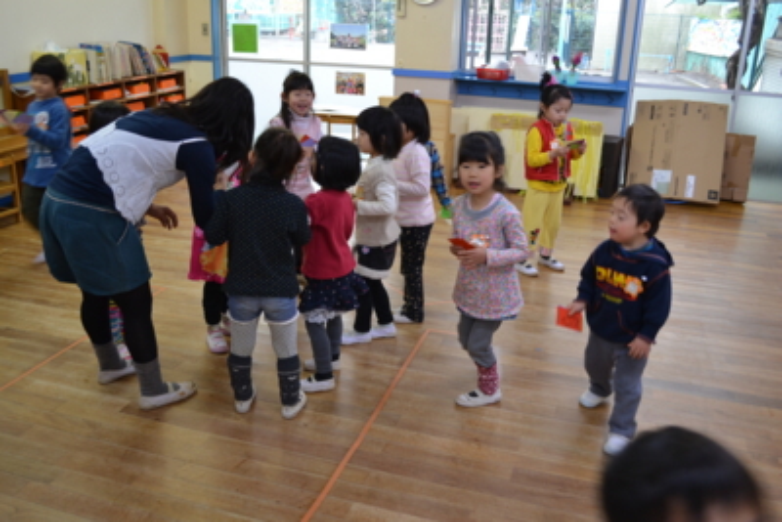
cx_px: 391
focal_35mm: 33
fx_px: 717
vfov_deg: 40.0
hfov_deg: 57.2
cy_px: 261
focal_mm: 22
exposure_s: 1/30
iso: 400
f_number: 3.8
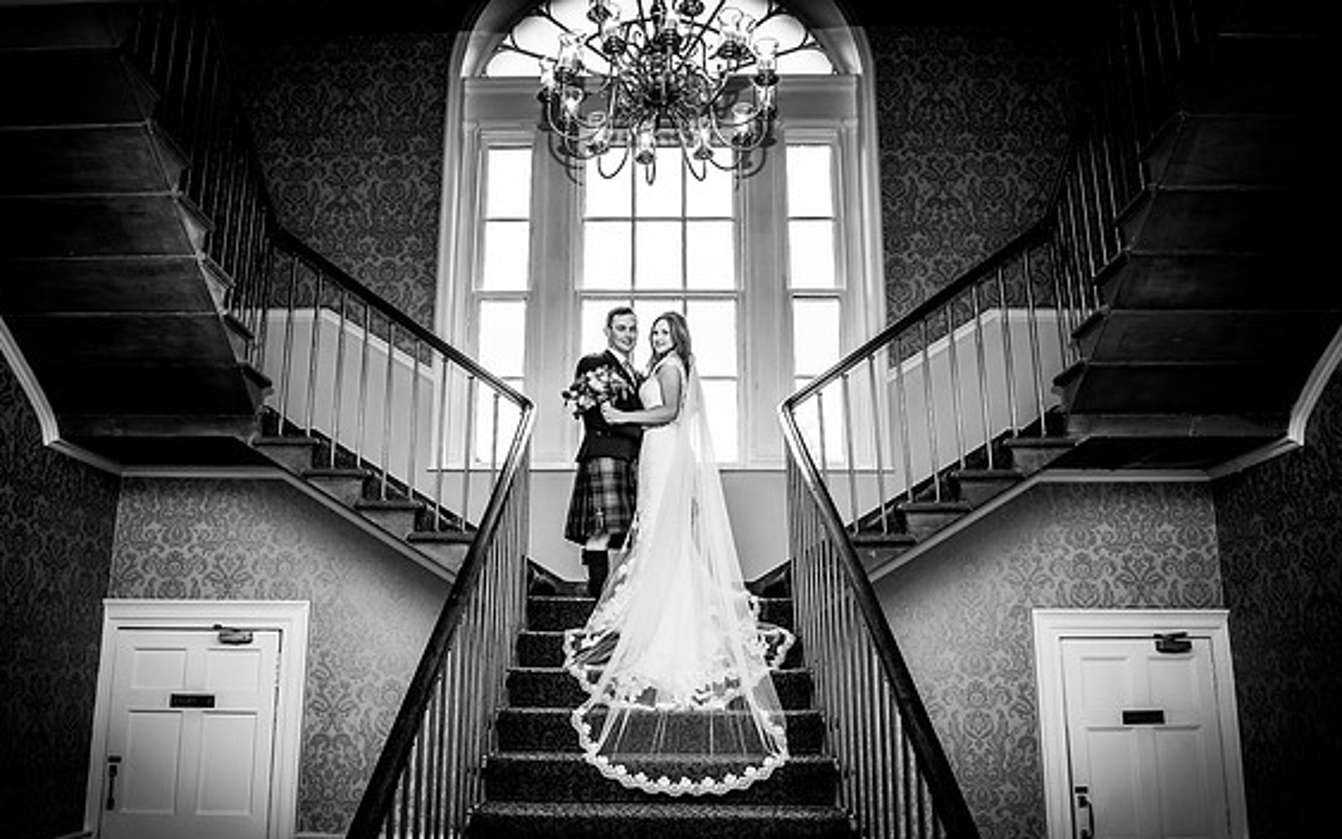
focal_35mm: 27
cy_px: 465
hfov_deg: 68.3
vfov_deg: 46.0
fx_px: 988
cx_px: 623
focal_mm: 24
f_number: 4.5
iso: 250
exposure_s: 1/100
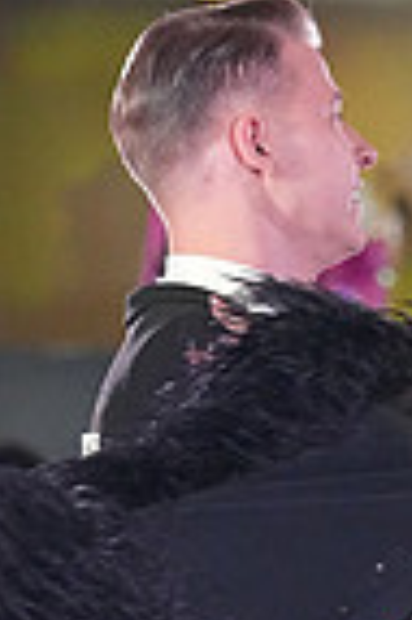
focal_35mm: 549
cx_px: 453
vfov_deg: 3.7
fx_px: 9447
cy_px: 928
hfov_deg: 2.5
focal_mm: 135
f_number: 5
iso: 8000
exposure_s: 1/400
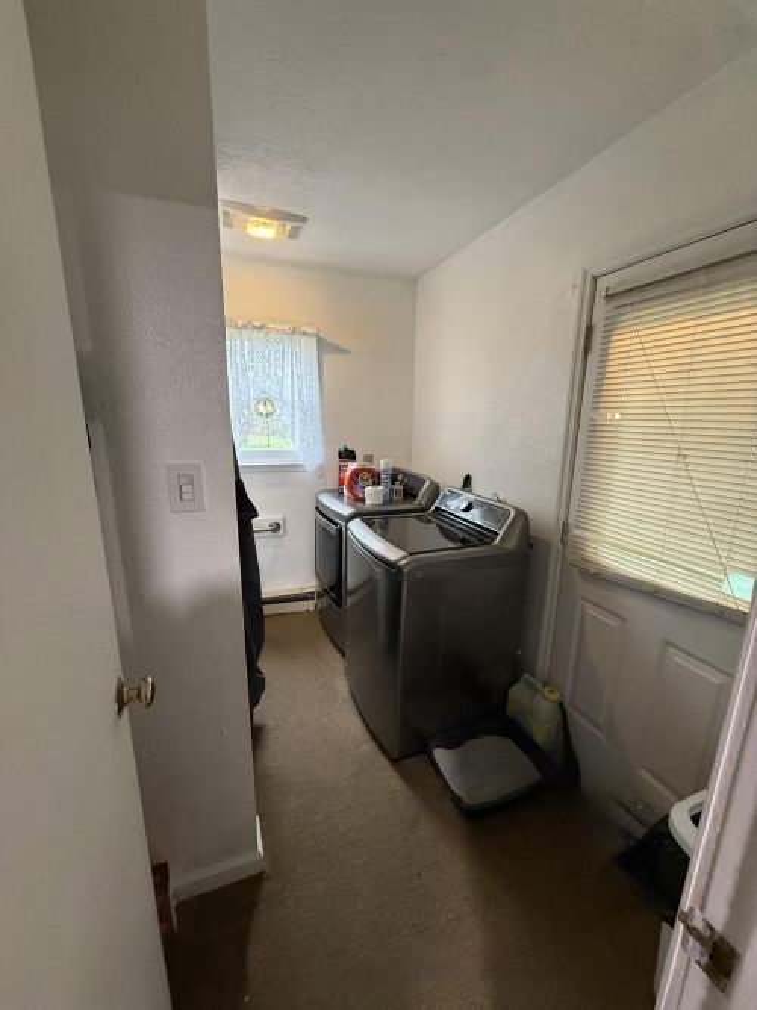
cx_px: 378
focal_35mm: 14
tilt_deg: -12.8
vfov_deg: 102.1
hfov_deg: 85.7
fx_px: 408
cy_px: 505
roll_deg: -1.8
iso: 400
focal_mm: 2.22
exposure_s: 1/72
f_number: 2.2
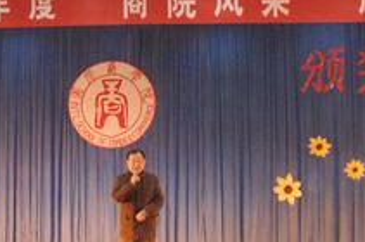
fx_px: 840
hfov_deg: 24.4
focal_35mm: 83
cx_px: 121
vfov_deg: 16.4
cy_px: 103
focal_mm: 6.5
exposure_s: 1/45
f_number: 3.6
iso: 400
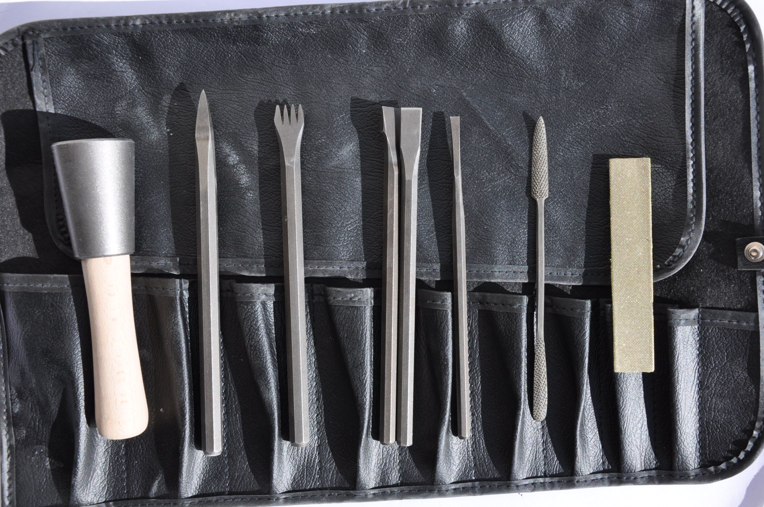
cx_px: 382
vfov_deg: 31.8
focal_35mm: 42
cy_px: 254
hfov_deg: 46.4
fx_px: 890
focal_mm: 28
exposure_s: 1/160
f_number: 13
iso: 200
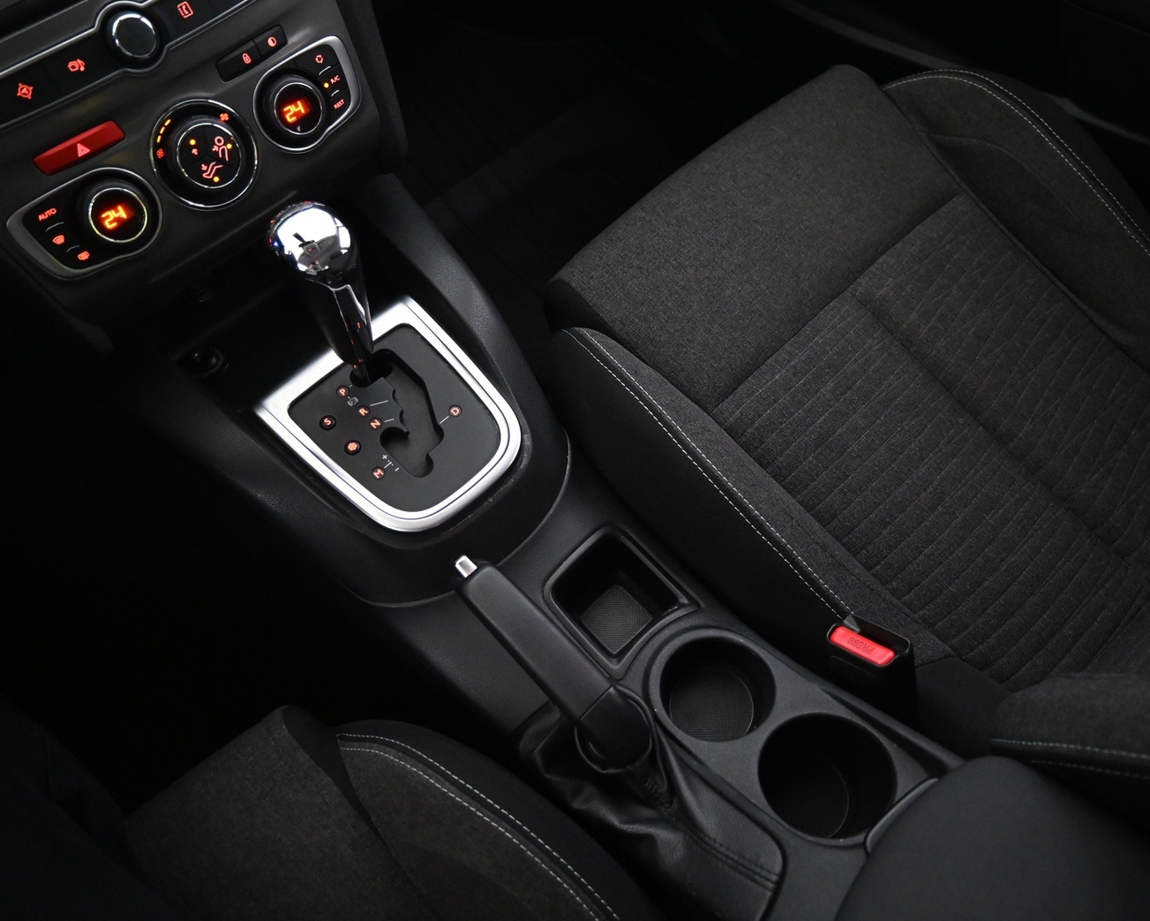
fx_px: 953
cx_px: 641
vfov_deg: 51.5
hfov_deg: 62.0
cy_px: 455
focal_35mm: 28
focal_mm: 16
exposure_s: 1/25
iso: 3200
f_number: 3.5
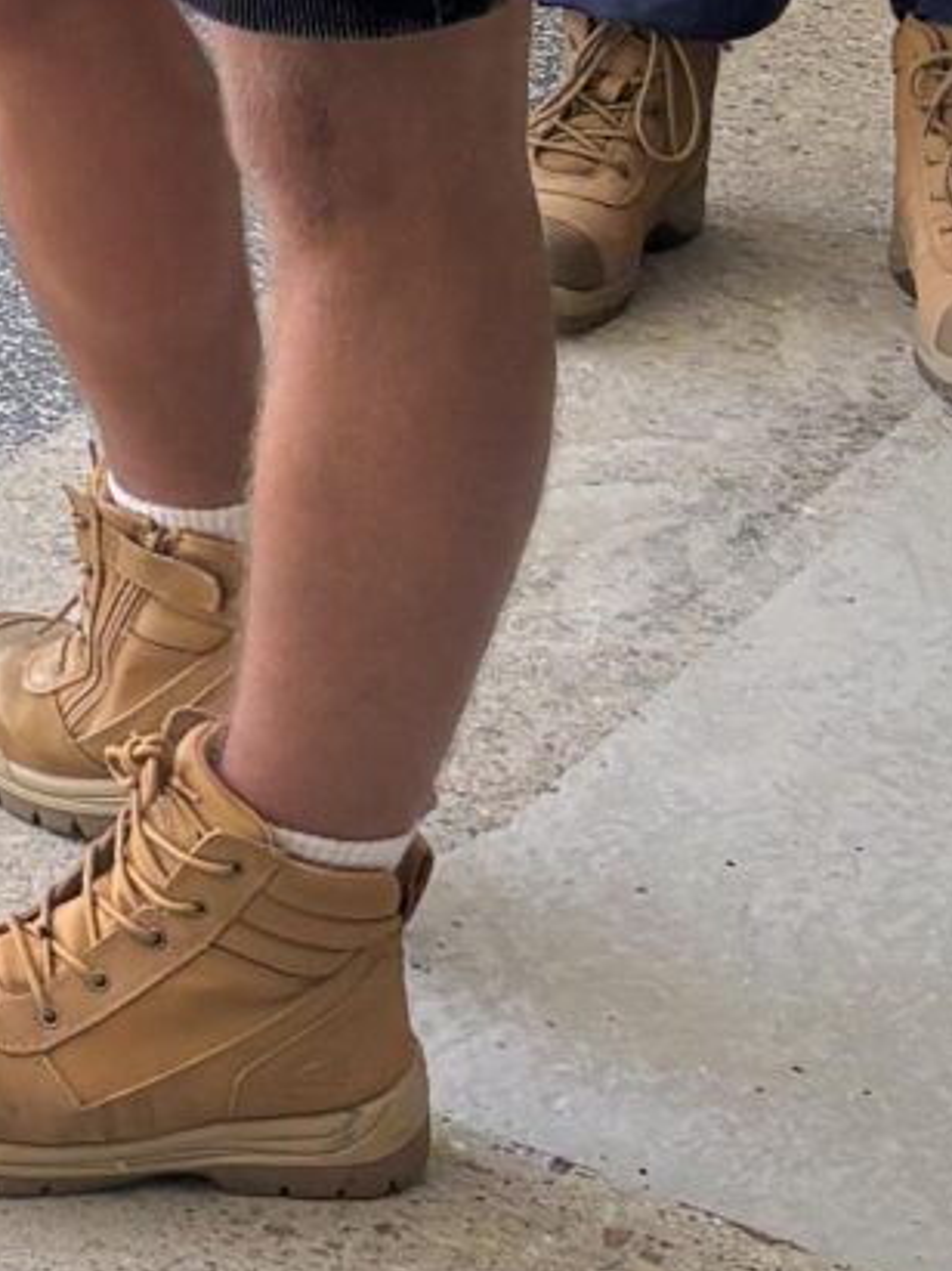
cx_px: -1205
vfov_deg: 11.1
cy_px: -1218
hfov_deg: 8.5
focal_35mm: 162
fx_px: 5943
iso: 50
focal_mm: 5.96
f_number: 1.6
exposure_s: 1/484
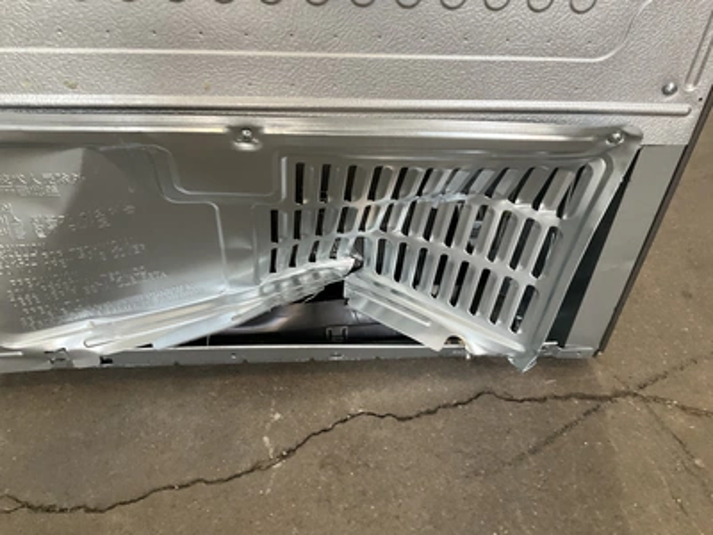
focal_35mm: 29
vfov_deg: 48.2
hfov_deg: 61.7
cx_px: 356
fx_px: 597
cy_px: 268
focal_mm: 3
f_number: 1.8
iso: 160
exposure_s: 1/60
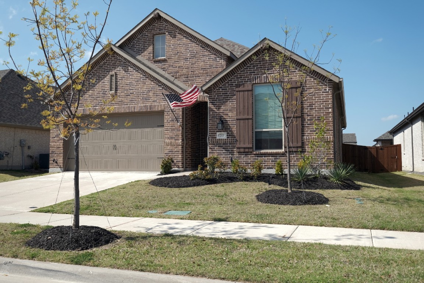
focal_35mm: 33
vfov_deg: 40.0
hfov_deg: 57.2
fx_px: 389
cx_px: 212
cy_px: 142
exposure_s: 1/500
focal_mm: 21.9
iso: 80
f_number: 4.5
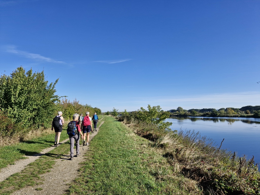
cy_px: 98
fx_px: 173
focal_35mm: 23
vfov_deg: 58.9
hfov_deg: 73.9
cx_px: 130
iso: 50
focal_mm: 5.54
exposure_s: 1/1996
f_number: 1.8
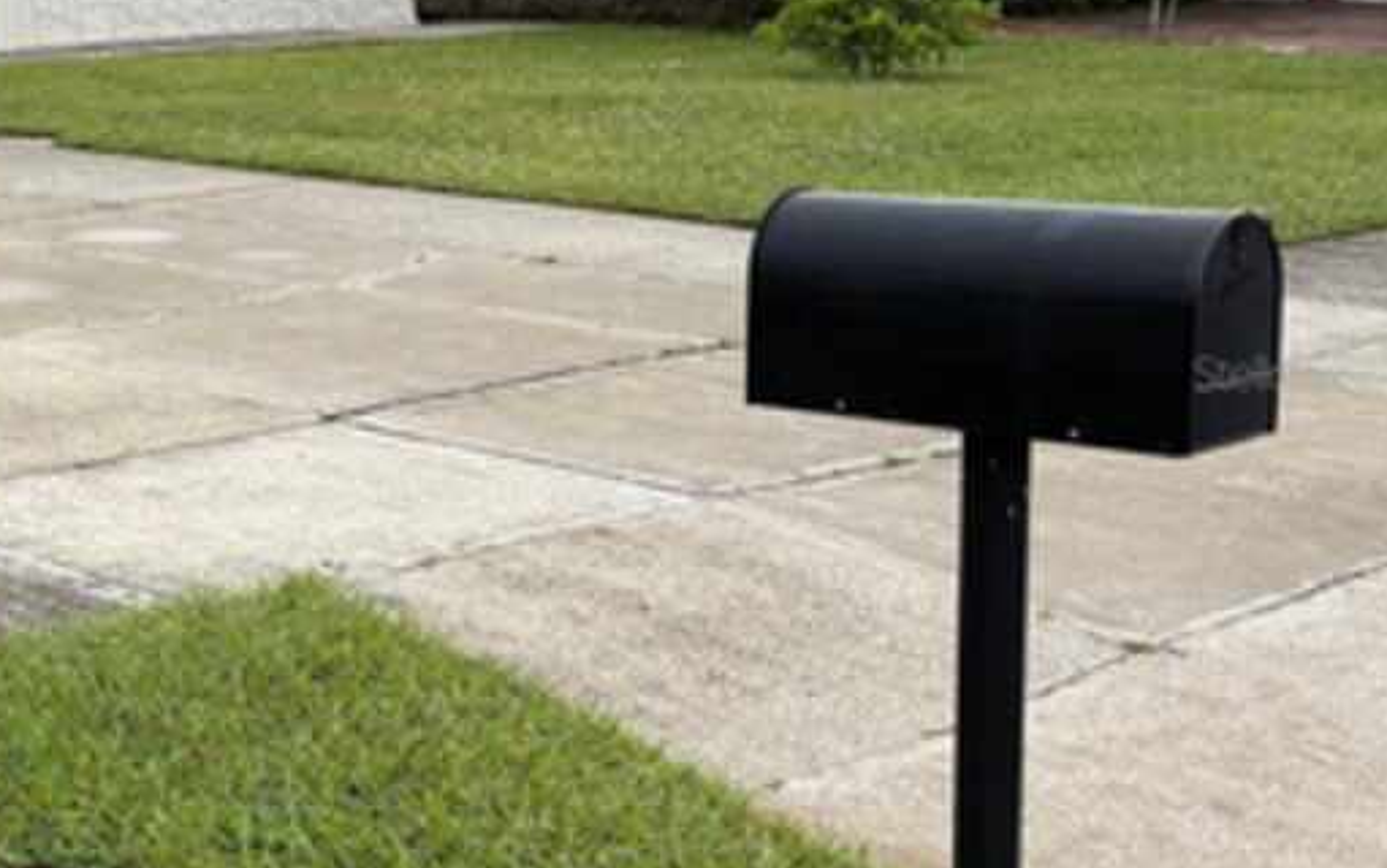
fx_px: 2610
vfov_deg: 18.9
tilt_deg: -8.4
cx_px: -339
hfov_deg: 26.1
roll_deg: +1.3
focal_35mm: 69
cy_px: 372
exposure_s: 1/2639
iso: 64
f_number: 1.6
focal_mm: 5.96
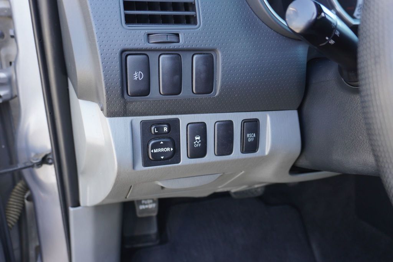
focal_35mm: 32
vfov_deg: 41.8
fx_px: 344
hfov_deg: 59.5
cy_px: 131
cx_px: 196
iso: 320
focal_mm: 21
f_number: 4
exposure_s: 1/60
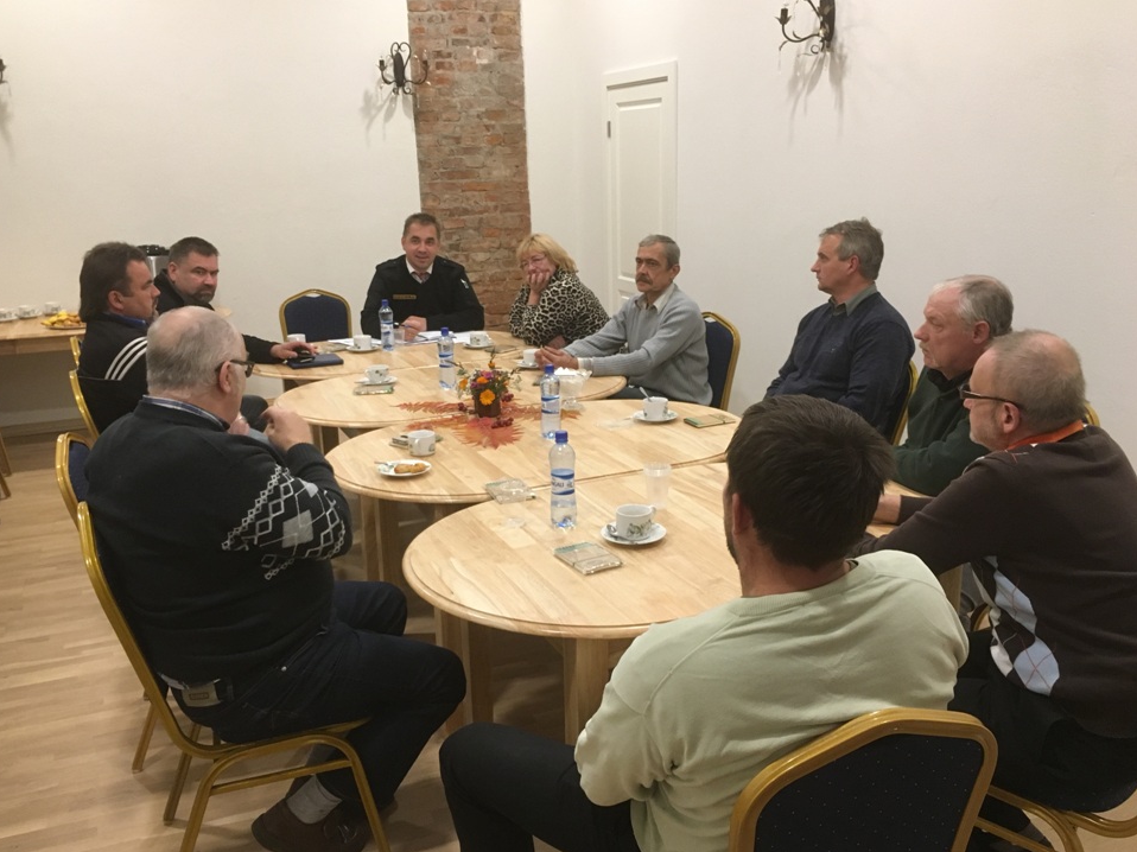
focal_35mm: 31
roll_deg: +1.3
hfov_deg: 58.4
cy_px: 437
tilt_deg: -14.6
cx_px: 553
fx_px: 1018
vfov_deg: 45.4
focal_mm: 4.15
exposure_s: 1/33
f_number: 2.2
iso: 160
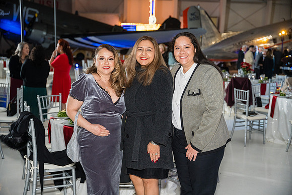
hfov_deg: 42.0
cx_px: 146
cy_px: 98
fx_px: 380
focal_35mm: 47
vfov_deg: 28.7
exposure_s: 1/250
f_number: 2.8
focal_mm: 46.9
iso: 1600
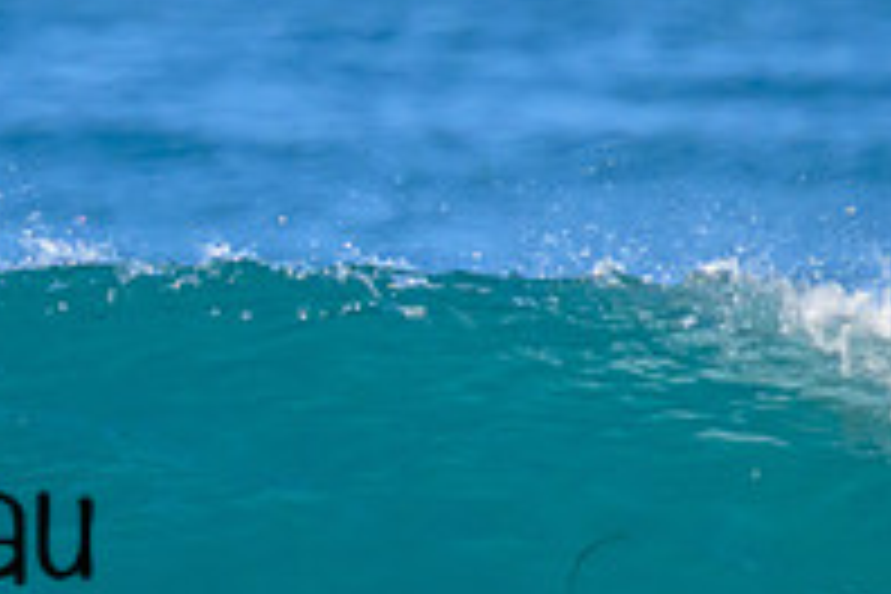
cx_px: -282
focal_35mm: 2612
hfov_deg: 0.8
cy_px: 473
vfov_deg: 0.5
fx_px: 64642
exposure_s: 1/2000
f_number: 11
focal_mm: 800
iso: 2500
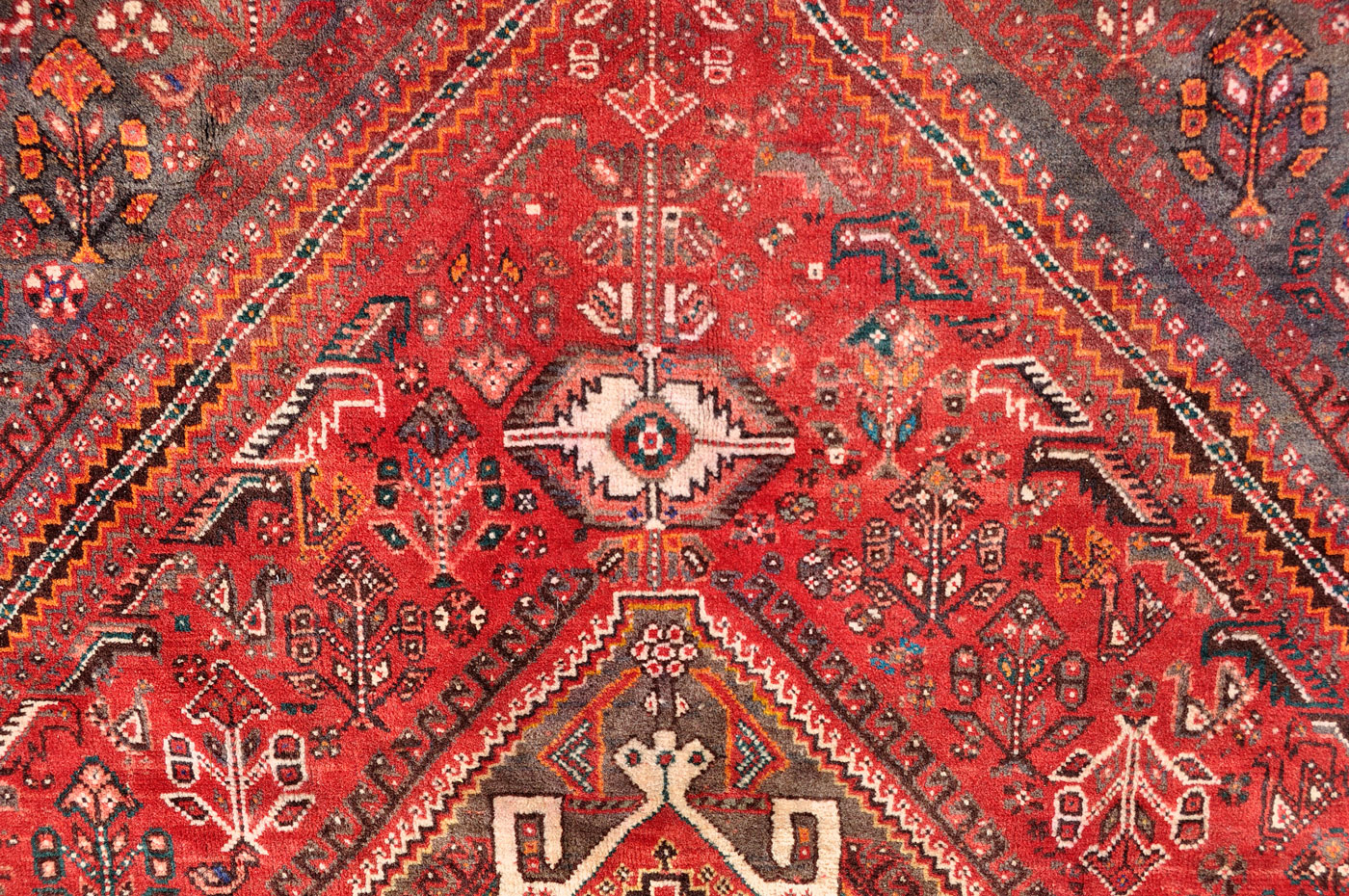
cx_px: 674
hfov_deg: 43.6
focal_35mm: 45
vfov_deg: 29.8
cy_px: 448
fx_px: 1684
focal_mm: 30
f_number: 10
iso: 200
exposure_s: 1/400
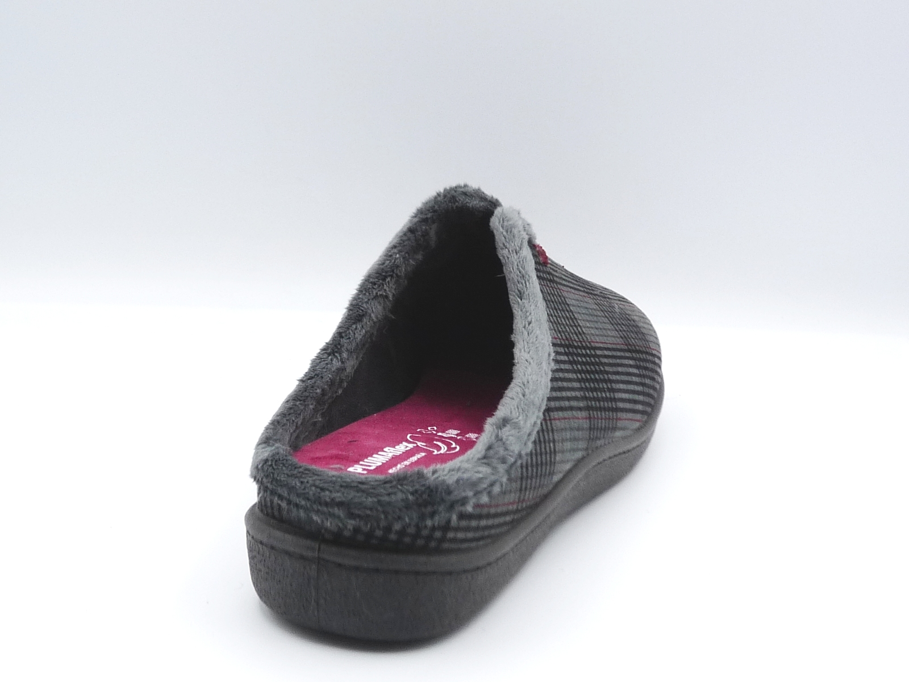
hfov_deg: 36.8
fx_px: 1365
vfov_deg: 28.0
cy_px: 341
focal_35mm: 52
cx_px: 454
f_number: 4
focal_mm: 5.4
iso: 100
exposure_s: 1/160
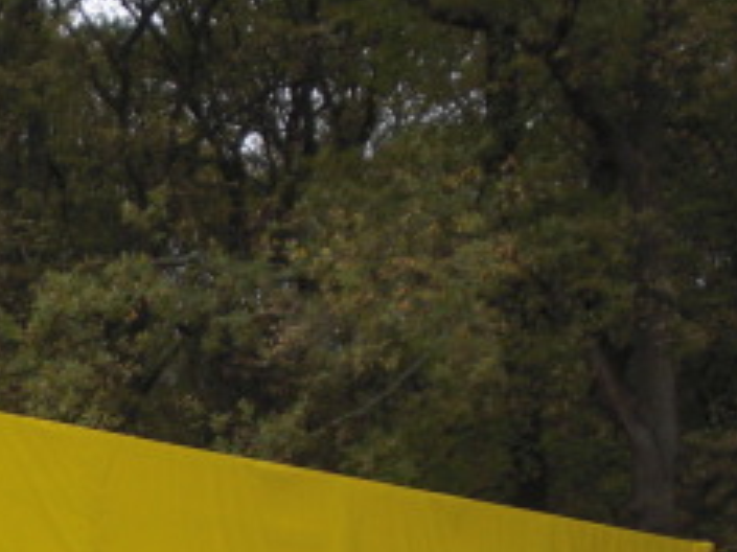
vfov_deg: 10.5
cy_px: 665
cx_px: -223
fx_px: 2958
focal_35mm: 139
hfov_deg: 13.7
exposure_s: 1/100
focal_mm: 8.44
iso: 100
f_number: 3.6
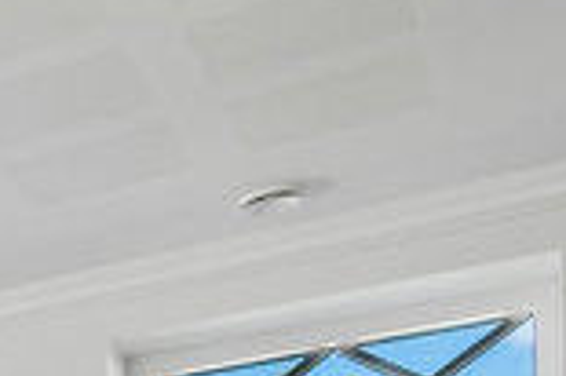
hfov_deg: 13.6
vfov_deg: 12.5
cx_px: -887
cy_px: 805
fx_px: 1461
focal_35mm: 93
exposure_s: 1/13
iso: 200
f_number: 10
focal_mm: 12
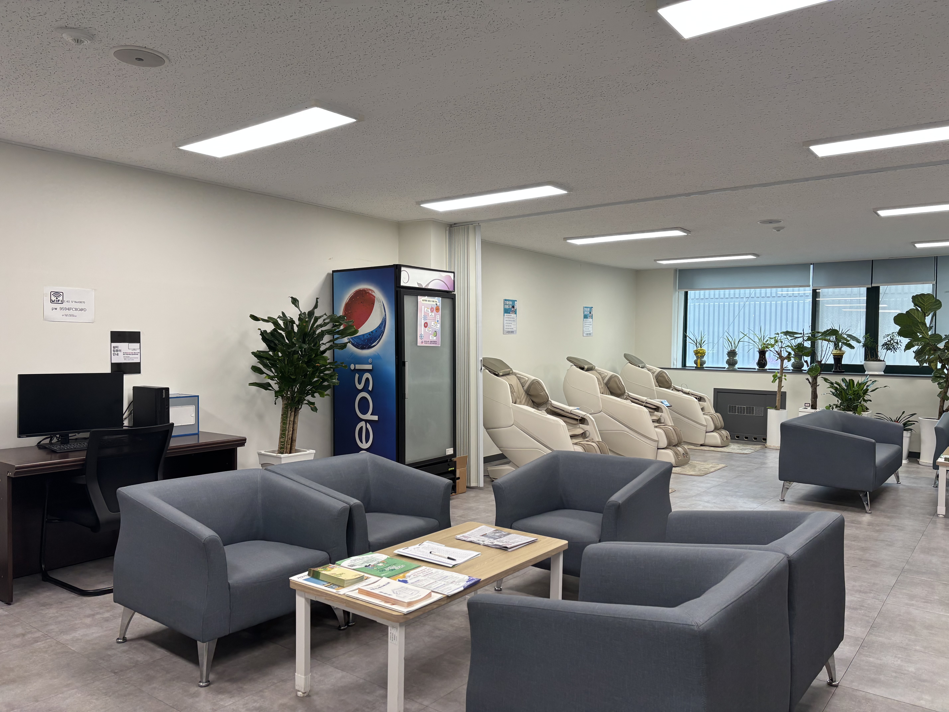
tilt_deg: -1.3
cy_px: 356
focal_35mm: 26
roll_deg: -0.2
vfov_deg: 53.1
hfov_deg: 67.3
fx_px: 713
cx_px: 474
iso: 100
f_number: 1.6
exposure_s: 1/120
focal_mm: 5.96
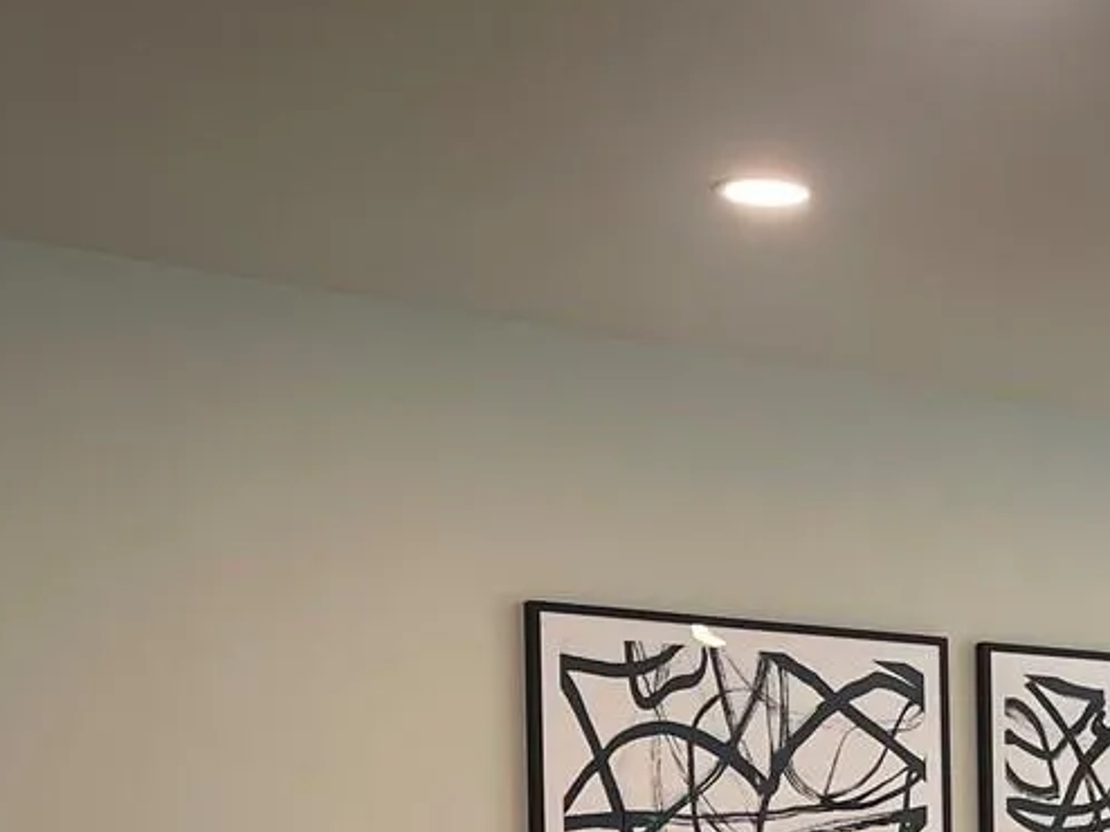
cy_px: 1001
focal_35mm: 81
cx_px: 1409
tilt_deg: -2.2
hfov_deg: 21.9
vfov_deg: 17.4
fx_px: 2596
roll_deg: +0.4
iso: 64
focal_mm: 5.1
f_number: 1.6
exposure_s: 1/120
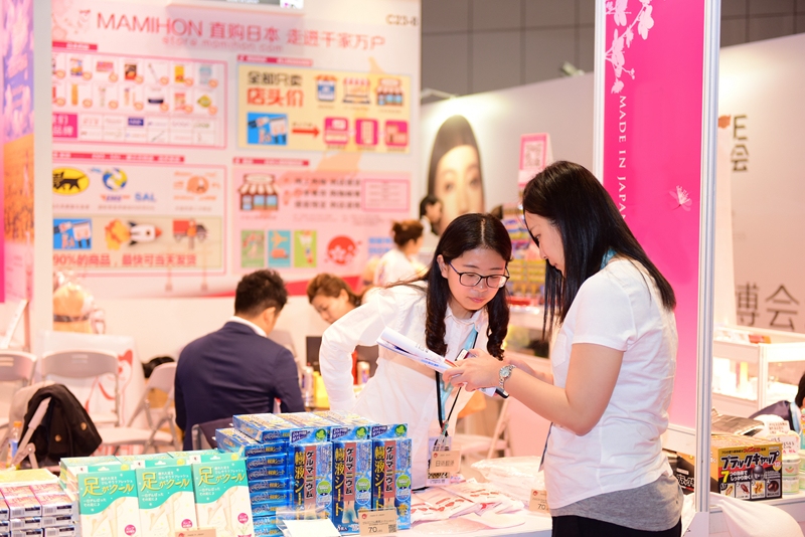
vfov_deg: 24.6
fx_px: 1230
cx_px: 402
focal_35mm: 55
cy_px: 268
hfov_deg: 36.2
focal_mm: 55
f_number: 2.8
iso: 800
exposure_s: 1/160
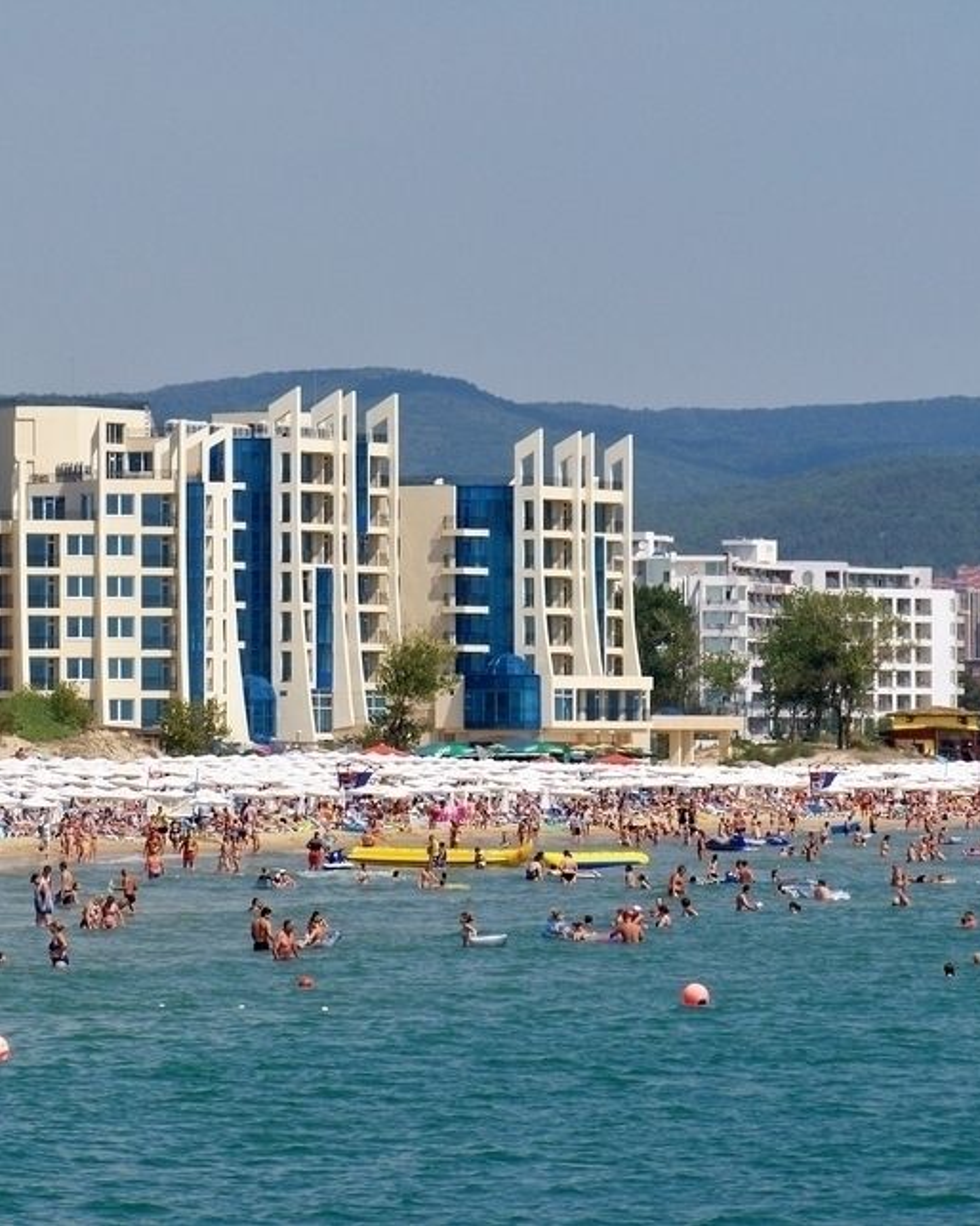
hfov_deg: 6.4
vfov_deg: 8.0
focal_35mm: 243
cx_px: 299
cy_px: 613
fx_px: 8814
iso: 80
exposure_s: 1/800
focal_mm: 27.5
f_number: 5
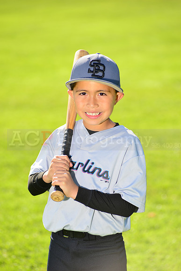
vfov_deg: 12.1
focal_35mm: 170
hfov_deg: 8.1
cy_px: 136
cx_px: 90
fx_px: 1281
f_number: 5
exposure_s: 1/250
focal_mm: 170
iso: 100
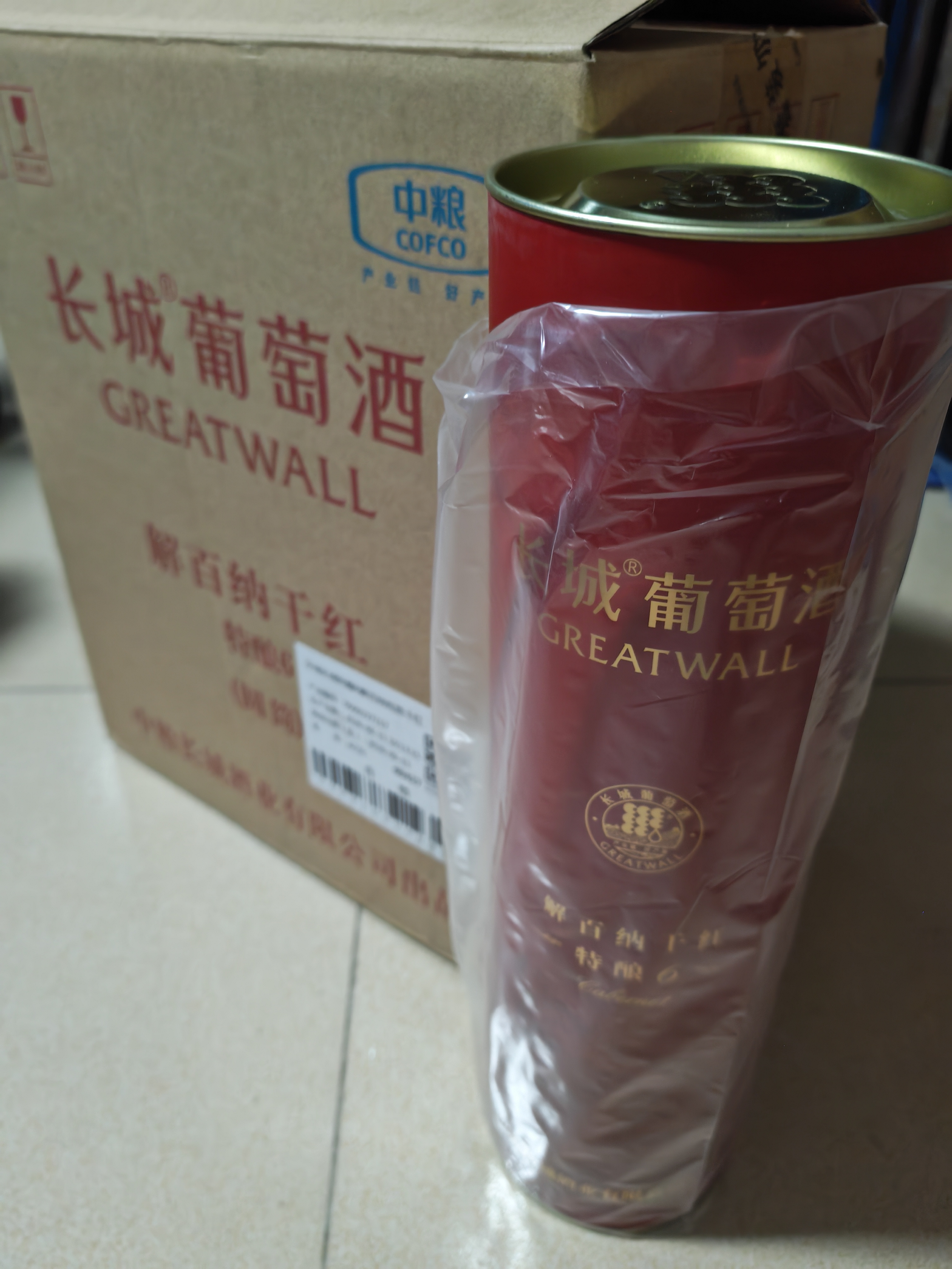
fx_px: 990
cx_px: 476
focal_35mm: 27
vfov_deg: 65.3
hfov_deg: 51.4
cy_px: 634
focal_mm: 6.12
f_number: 1.9
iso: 4000
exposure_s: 1/20
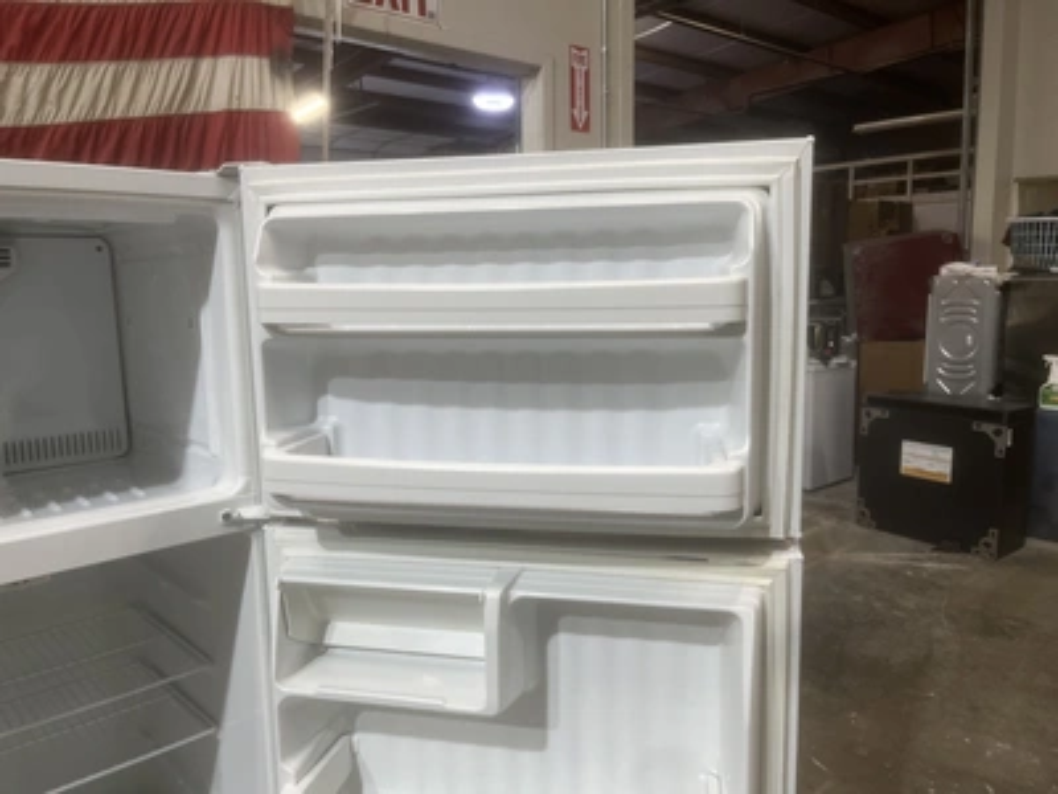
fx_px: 795
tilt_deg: -8.3
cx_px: 529
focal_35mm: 26
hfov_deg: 67.3
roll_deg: +1.3
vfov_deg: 53.1
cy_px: 397
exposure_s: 1/120
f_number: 1.6
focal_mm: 5.1
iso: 100
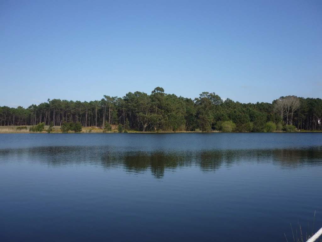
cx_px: 161
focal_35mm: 33
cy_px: 121
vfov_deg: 42.9
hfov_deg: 55.4
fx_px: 307
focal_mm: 5.5
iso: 80
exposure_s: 1/160
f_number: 8
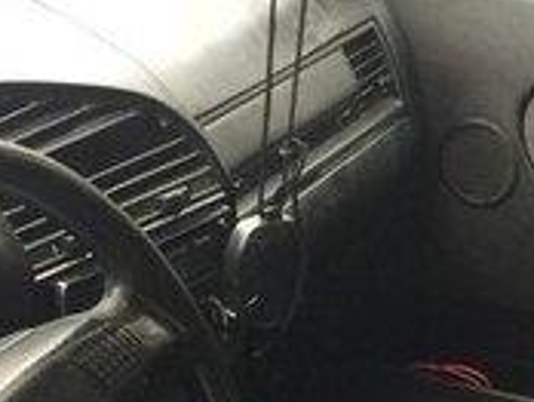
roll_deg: -10.4
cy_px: 612
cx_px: 494
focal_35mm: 110
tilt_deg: -31.7
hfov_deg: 17.6
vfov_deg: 12.8
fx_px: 1699
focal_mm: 4.15
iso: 100
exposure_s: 1/33
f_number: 2.2
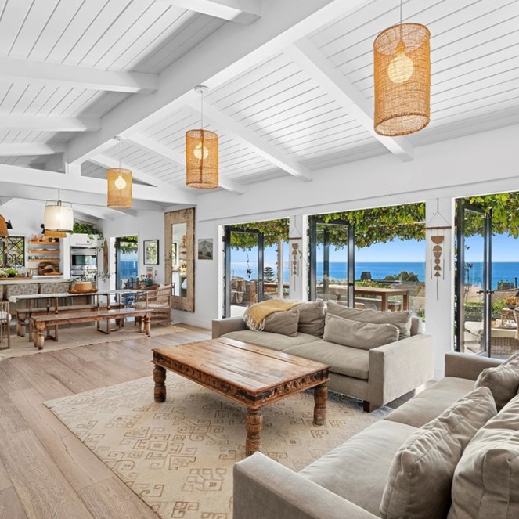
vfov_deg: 72.1
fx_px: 356
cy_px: 262
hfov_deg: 72.1
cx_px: 276
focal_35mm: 21
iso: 160
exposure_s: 1/10
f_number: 8
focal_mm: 16
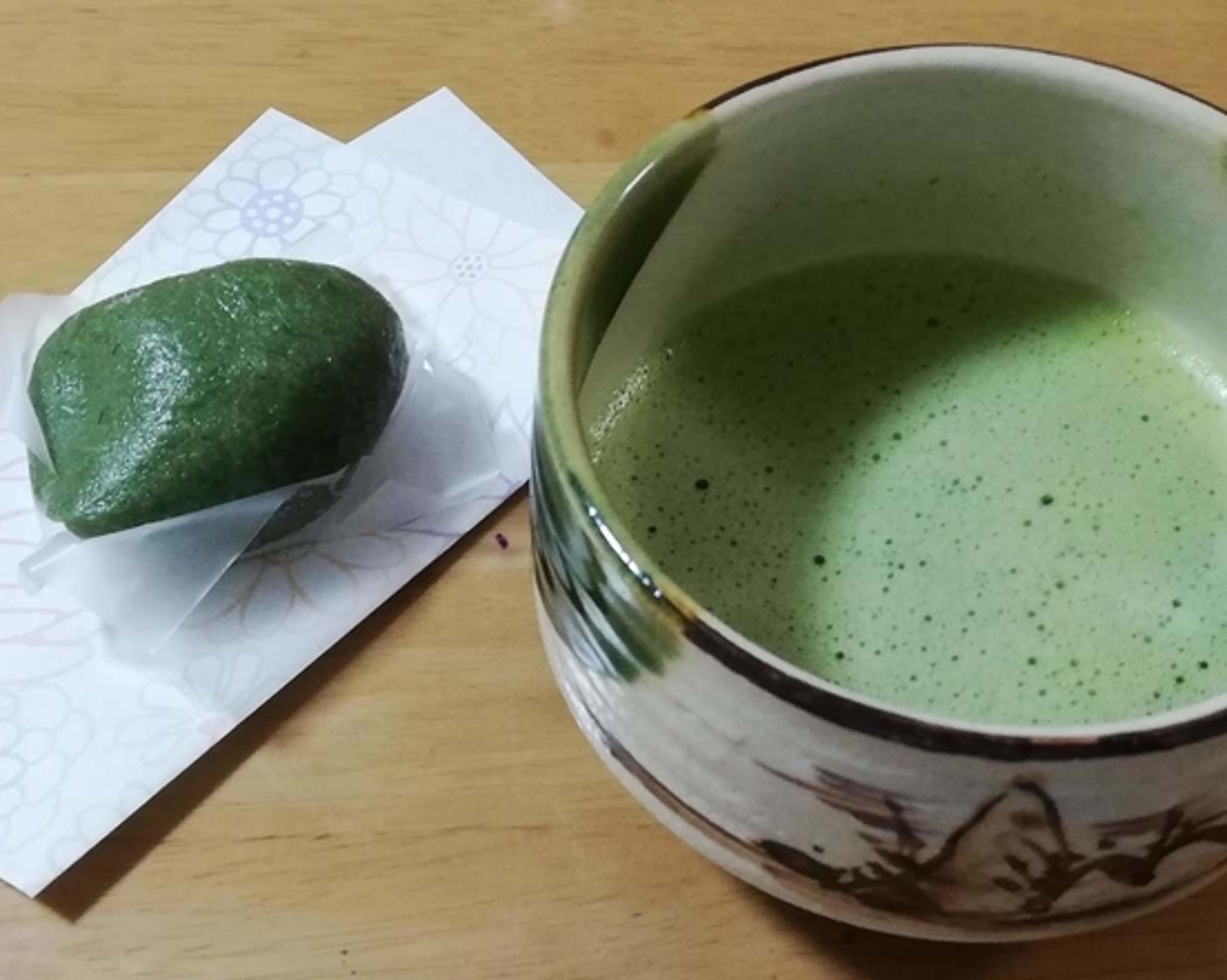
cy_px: 496
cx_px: 636
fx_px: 1887
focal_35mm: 52
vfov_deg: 29.1
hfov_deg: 36.0
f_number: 2.2
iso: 320
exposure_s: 1/30
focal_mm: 3.81
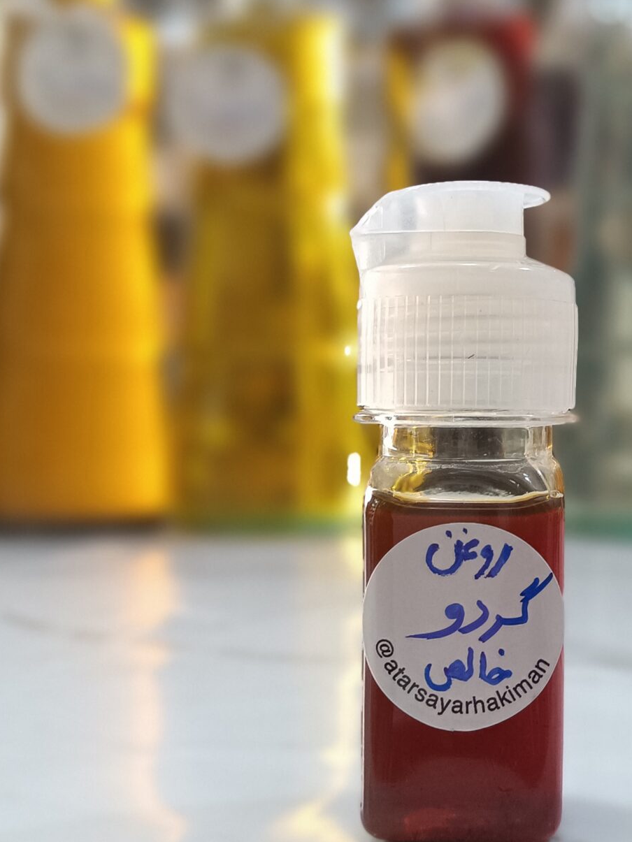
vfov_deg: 37.5
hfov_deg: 28.1
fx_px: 1241
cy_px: 407
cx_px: 477
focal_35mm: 51
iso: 413
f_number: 1.79
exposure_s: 1/59.9
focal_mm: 4.71
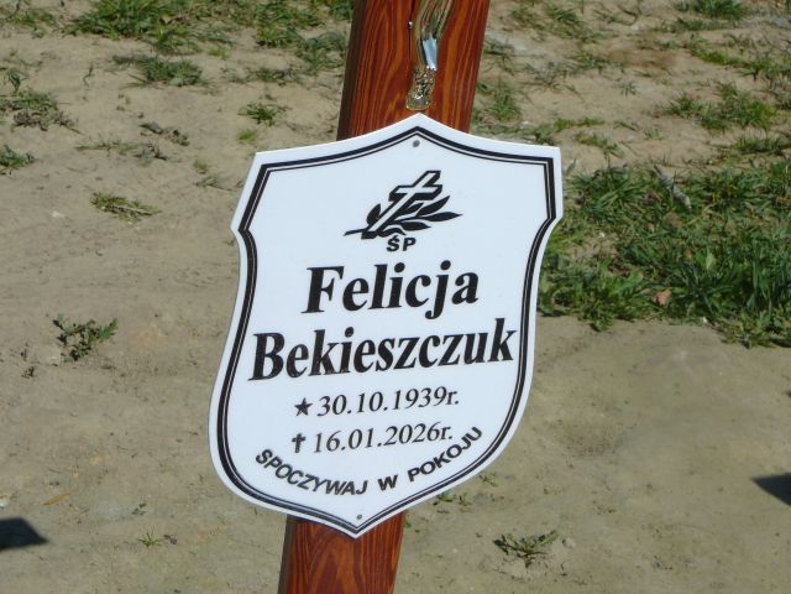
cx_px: 396
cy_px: 297
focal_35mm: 71
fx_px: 1622
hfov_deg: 27.4
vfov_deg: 20.7
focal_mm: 10.5
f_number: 6.3
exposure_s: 1/640
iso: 80
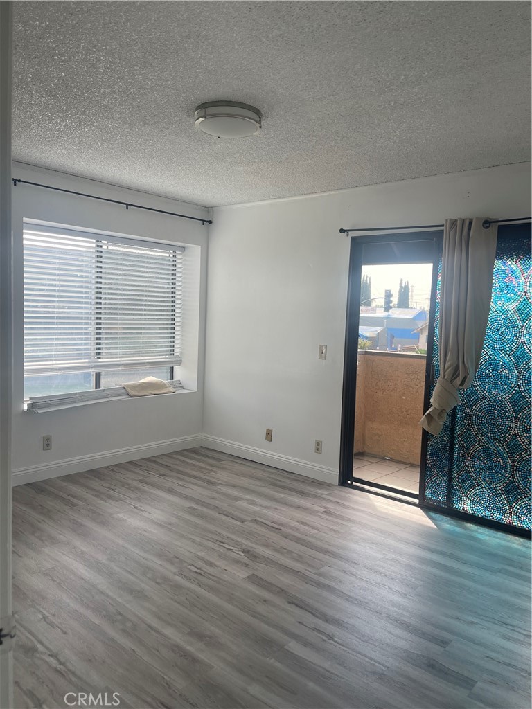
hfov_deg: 54.9
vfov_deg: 69.4
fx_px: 512
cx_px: 266
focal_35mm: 25
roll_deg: -2.1
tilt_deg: -5.6
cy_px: 354
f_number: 1.6
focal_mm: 5.1
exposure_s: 1/461
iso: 32
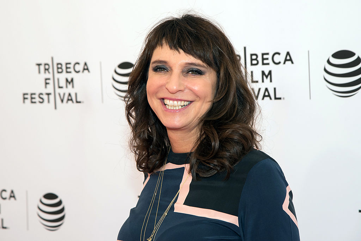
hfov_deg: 20.8
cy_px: 120
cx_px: 180
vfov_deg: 14.0
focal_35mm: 98
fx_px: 983
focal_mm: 98
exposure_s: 1/200
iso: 800
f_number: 7.1
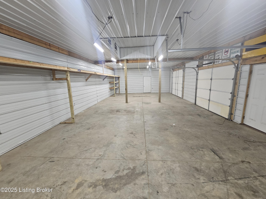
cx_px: 133
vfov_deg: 89.9
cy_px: 100
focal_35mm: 13
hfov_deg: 106.2
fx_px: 100
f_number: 2.2
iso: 200
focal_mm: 2.2
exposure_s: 1/60
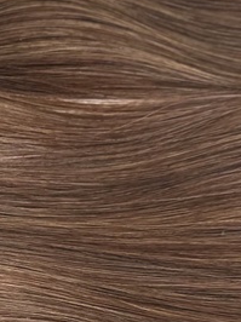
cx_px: -87
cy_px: 323
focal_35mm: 91
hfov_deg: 15.3
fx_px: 846
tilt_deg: -82.1
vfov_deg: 20.8
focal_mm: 6.86
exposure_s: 1/121
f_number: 1.78
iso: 80
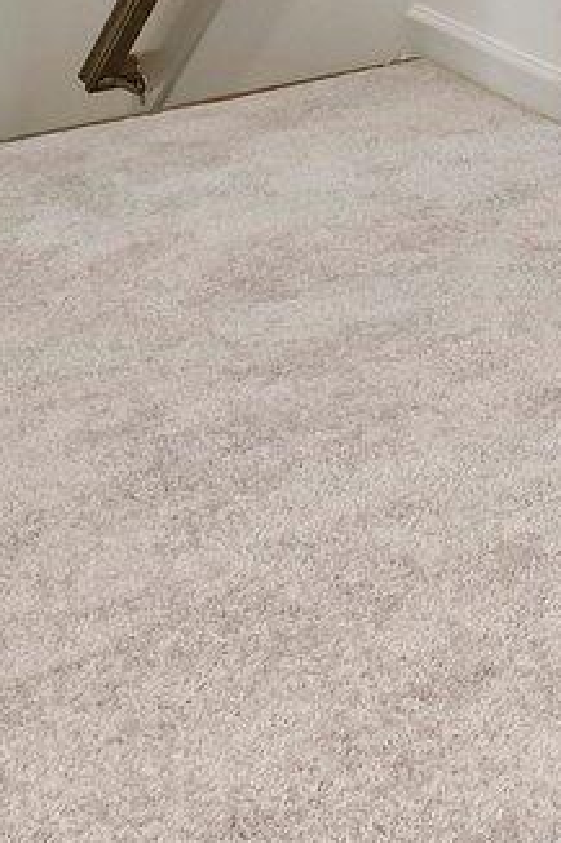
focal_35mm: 88
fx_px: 2059
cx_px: 1696
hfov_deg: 10.6
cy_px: -482
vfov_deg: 19.6
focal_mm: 14
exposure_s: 1/40
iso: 200
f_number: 8
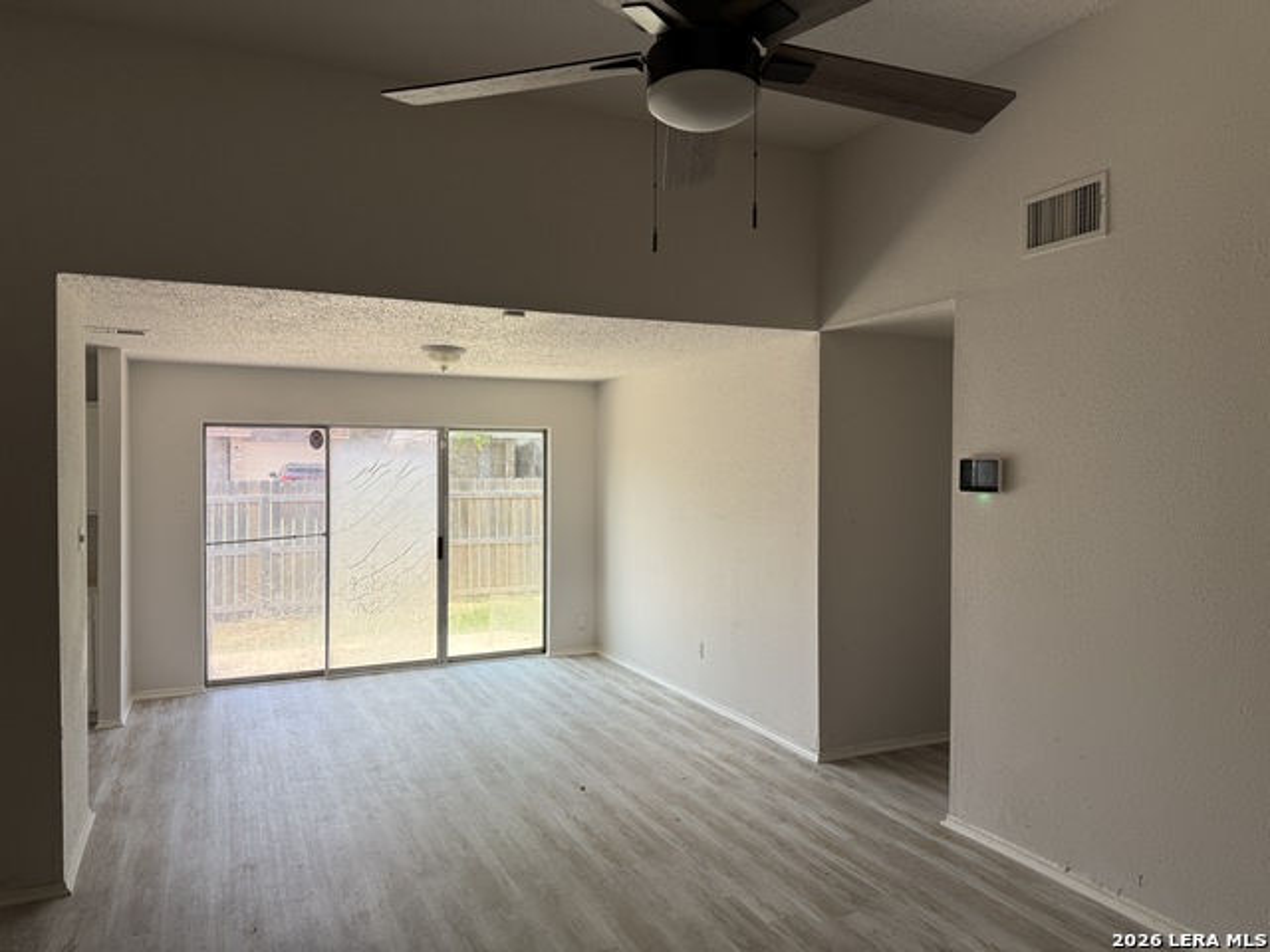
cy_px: 476
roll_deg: +0.5
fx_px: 881
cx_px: 635
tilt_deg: -0.6
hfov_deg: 71.6
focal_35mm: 24
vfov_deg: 56.8
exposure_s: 1/708
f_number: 1.78
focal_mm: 6.76
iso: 100
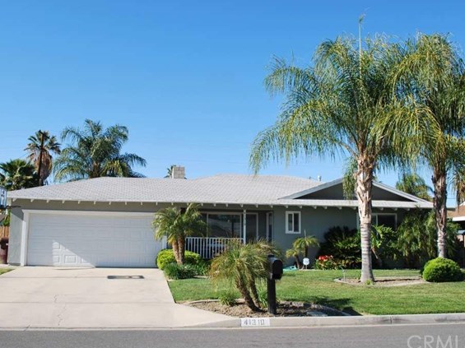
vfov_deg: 39.6
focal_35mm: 36
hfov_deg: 51.3
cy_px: 174
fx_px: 483
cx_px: 210
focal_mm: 22
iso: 100
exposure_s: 1/250
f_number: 8
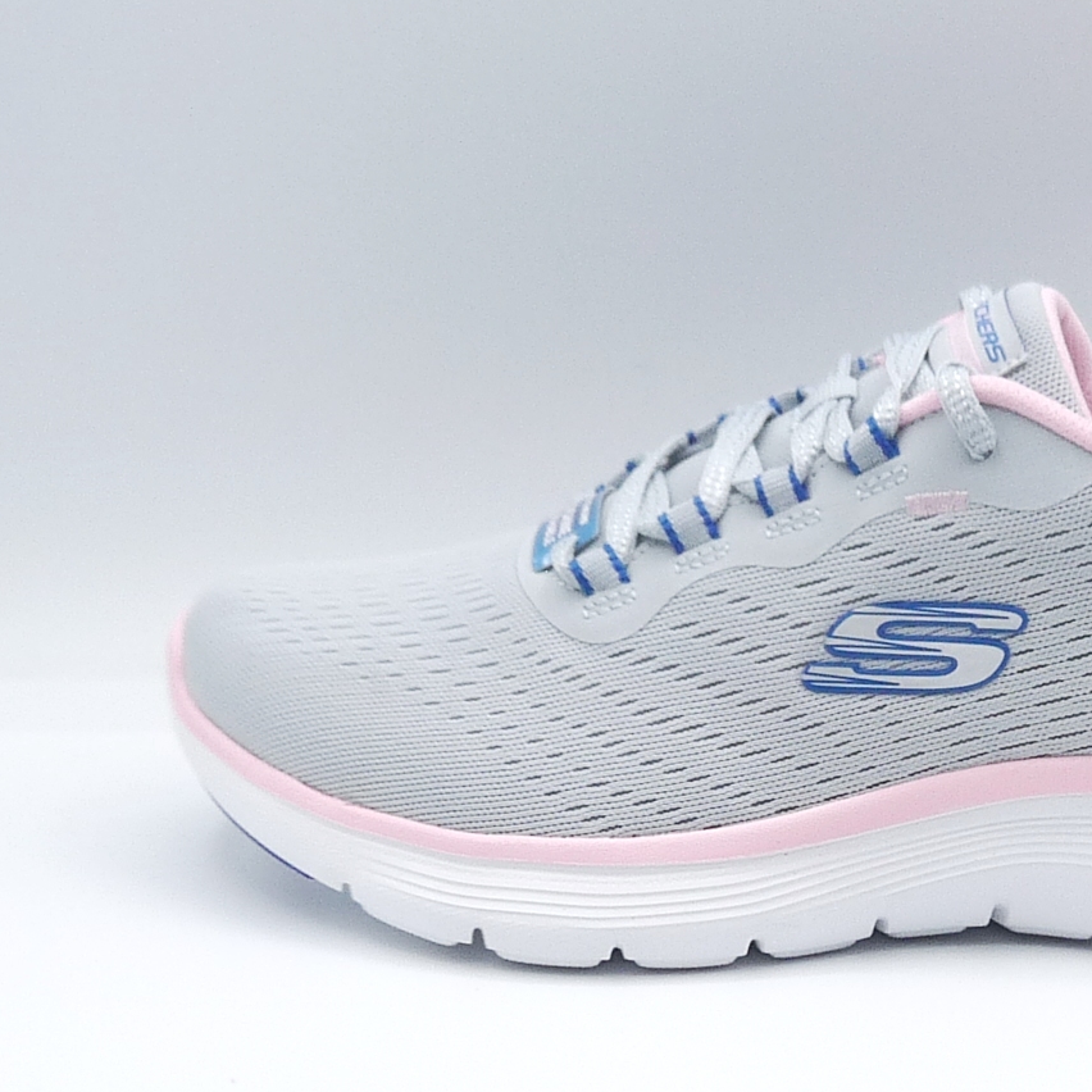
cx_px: 952
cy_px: 719
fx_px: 2962
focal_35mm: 83
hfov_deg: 20.5
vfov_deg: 20.8
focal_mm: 5.1
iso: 100
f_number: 4
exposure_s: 1/200
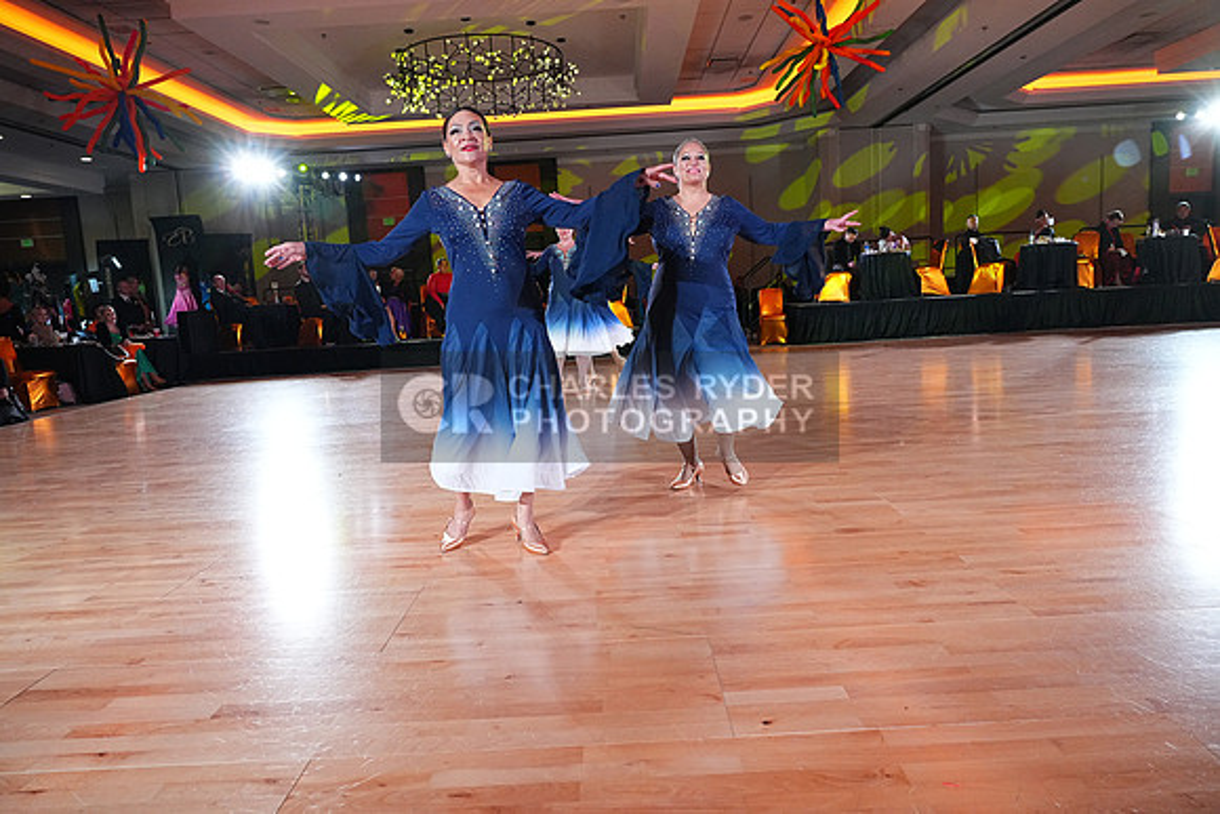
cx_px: 610
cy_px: 407
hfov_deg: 73.7
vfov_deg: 53.2
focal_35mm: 24
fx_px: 813
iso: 5000
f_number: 4.5
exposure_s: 1/400
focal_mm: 24
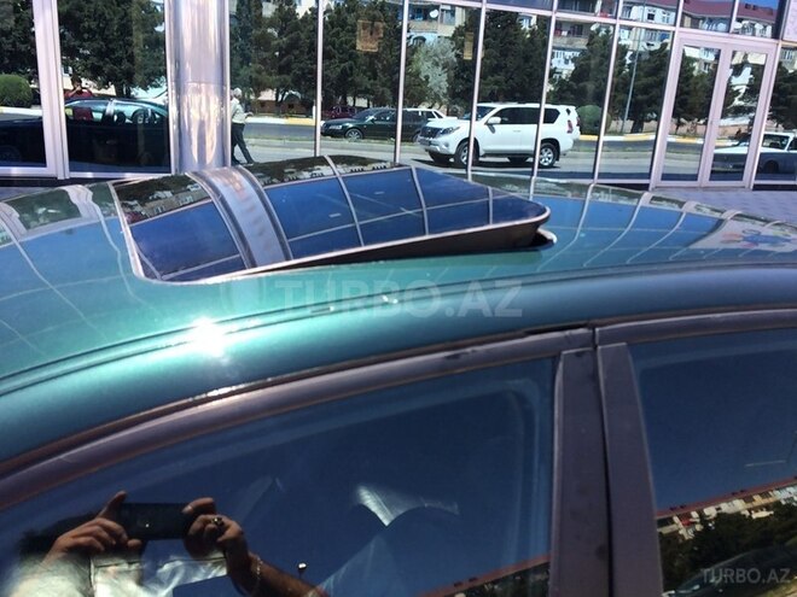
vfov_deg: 48.2
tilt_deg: -15.3
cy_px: 298
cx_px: 398
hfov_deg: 61.7
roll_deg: -3.2
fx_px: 668
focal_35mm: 29
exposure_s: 1/486
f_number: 2.2
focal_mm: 4.15
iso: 32
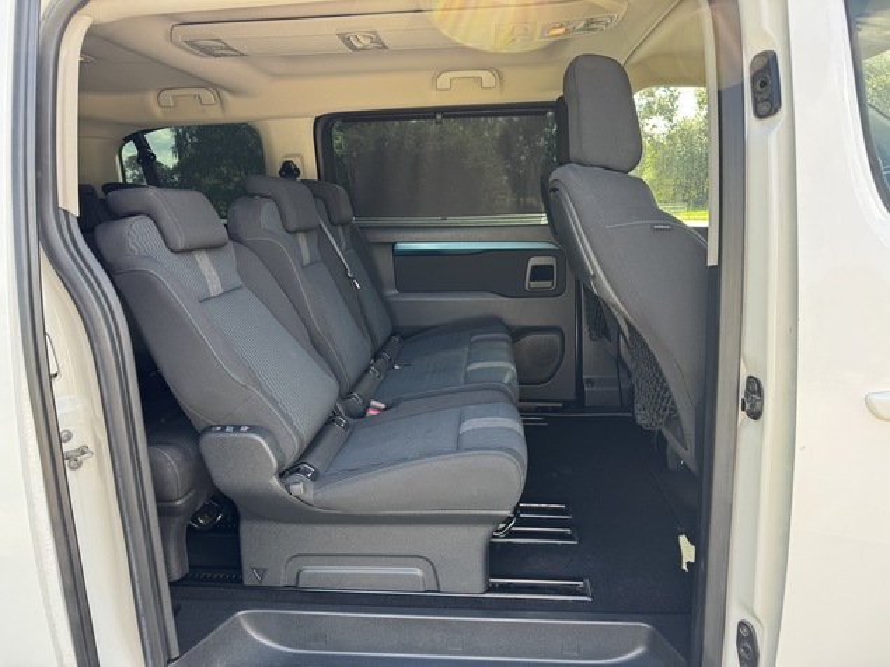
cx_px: 445
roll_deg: +2.3
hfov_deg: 71.6
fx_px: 617
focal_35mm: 24
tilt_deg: -12.9
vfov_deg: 56.8
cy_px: 334
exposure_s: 1/167
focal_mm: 6.76
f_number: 1.78
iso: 80
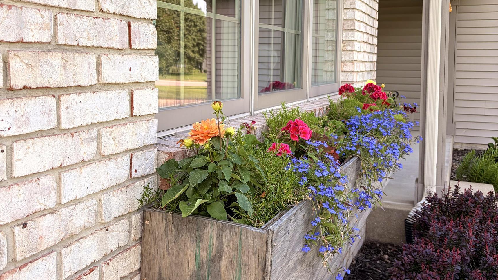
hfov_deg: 52.8
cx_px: 249
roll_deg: -0.1
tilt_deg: -3.5
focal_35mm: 38
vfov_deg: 30.9
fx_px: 502
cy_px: 92
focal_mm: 5.96
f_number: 1.6
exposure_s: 1/365
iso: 50
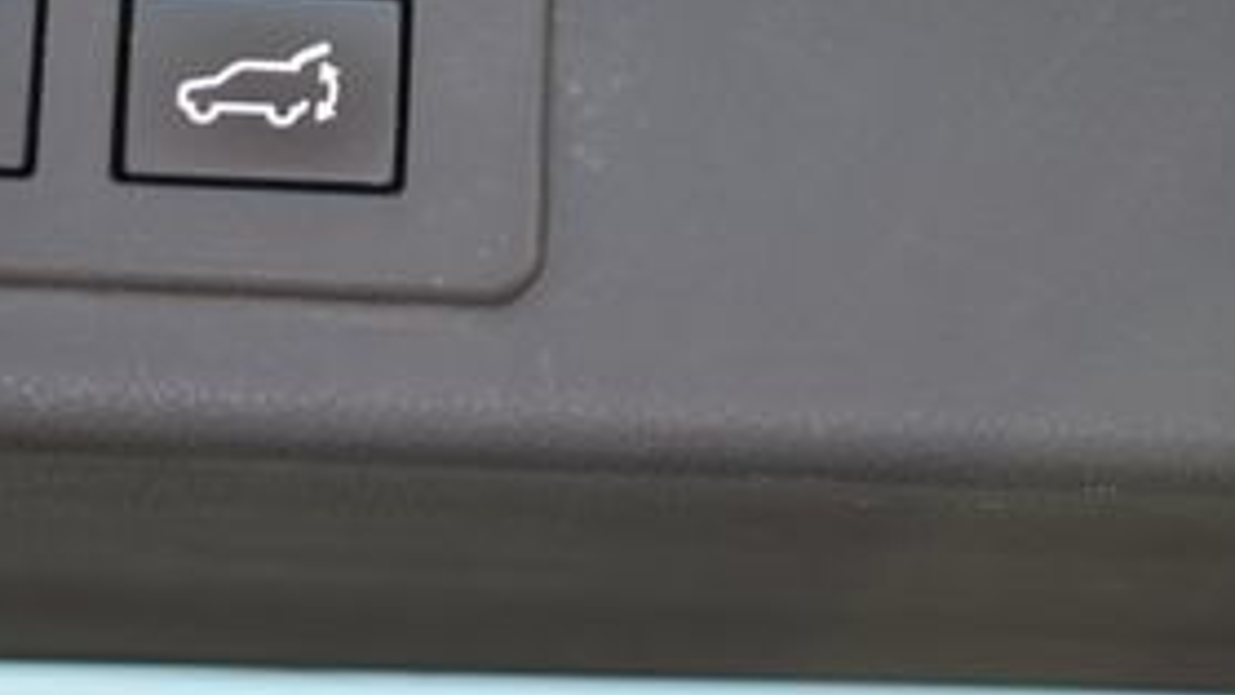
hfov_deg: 19.8
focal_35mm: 108
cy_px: -166
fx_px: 3537
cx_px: 584
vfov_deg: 11.0
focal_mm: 30
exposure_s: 1/250
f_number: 4.2
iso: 400
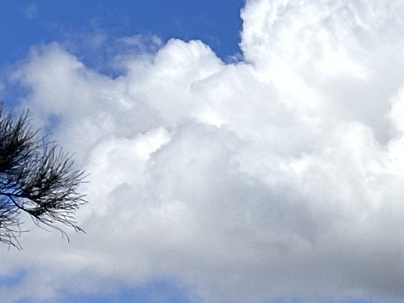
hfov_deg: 7.4
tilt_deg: +1.7
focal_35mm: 248
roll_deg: +0.3
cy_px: 736
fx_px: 2894
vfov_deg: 5.8
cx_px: 1028
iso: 64
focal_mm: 6.86
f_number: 1.78
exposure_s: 1/7634
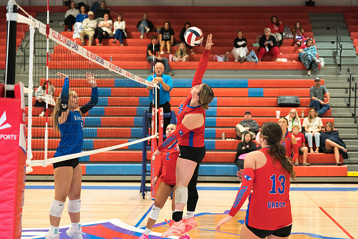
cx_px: 195
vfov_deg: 17.6
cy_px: 112
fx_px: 772
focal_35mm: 78
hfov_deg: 26.1
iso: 6400
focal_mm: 70
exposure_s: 1/1000
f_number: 2.8
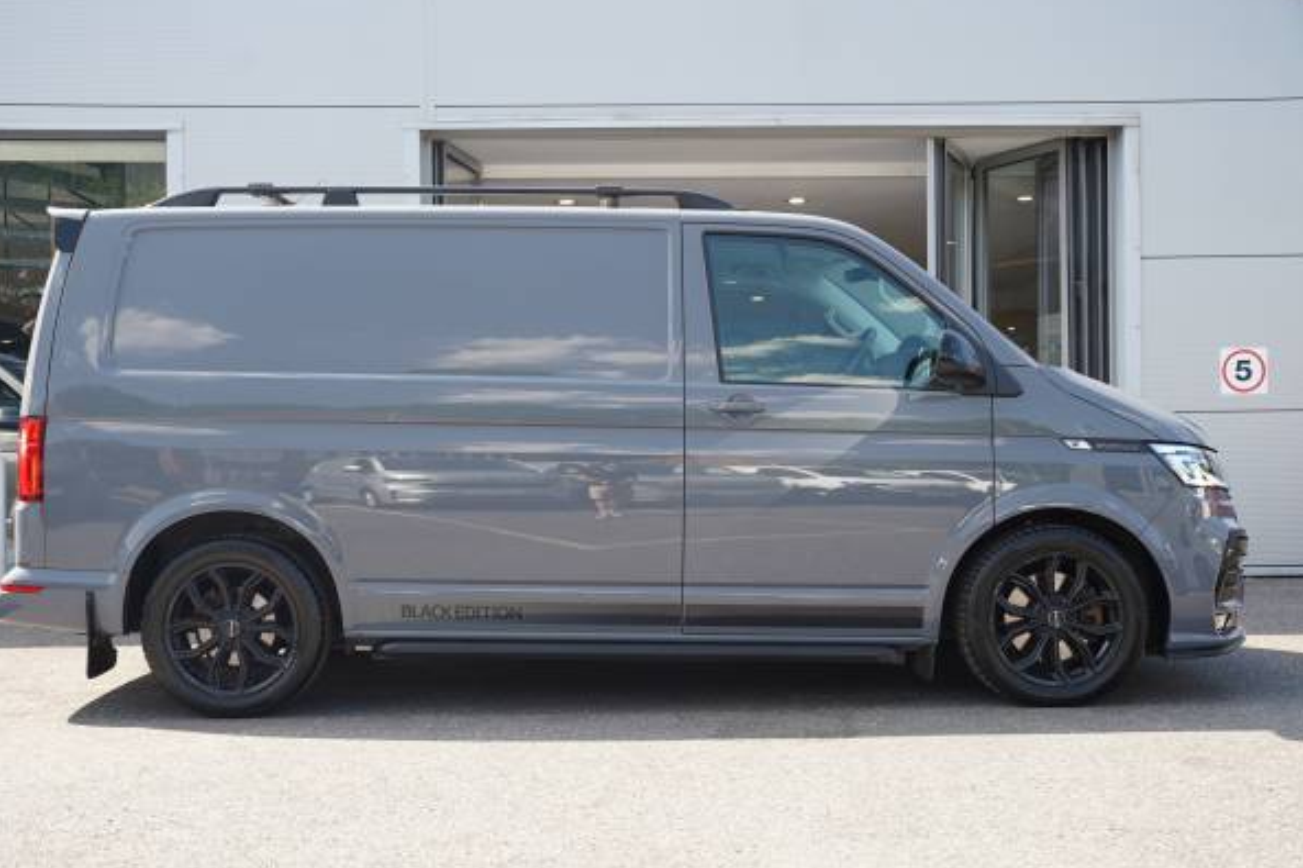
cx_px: 613
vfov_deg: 32.0
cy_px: 457
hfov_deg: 46.6
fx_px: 1511
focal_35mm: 42
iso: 100
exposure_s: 1/60
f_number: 4
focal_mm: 38.7
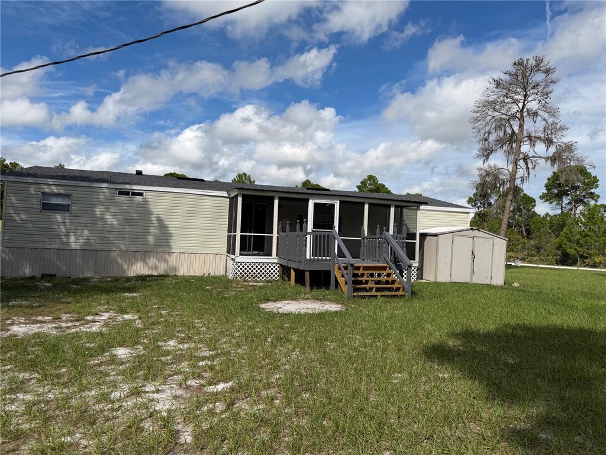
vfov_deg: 56.8
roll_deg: -2.4
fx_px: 420
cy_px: 228
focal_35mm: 24
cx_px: 303
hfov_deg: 71.6
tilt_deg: +2.1
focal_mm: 6.76
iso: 80
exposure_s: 1/7353
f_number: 1.78
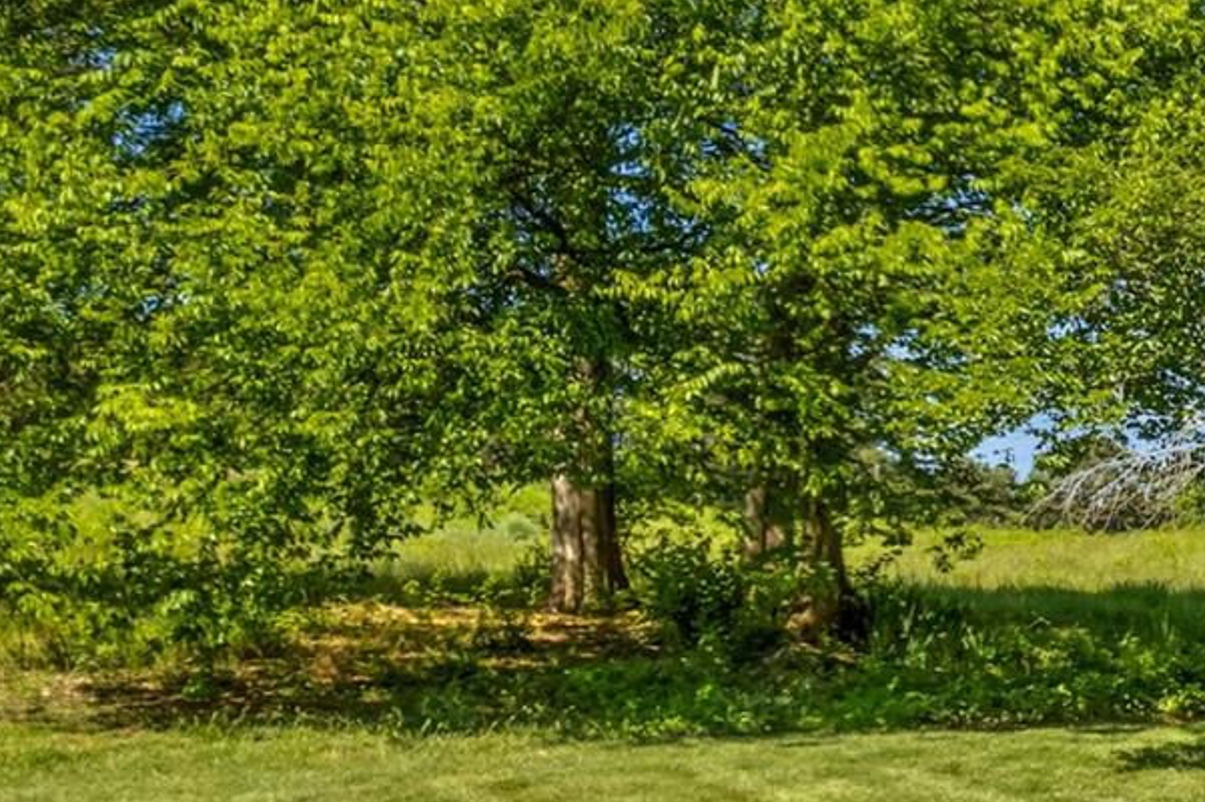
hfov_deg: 21.6
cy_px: 596
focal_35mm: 75
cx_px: 1913
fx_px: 2509
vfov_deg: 18.1
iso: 100
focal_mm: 8.38
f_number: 2.8
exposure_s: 1/640
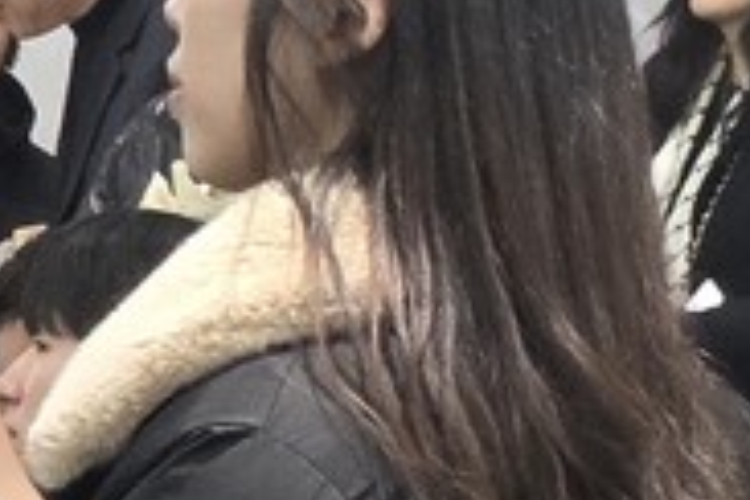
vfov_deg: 3.7
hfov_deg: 5.3
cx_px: 1684
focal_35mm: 376
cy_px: 29
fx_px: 7833
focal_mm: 7
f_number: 2.4
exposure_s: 1/120
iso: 400
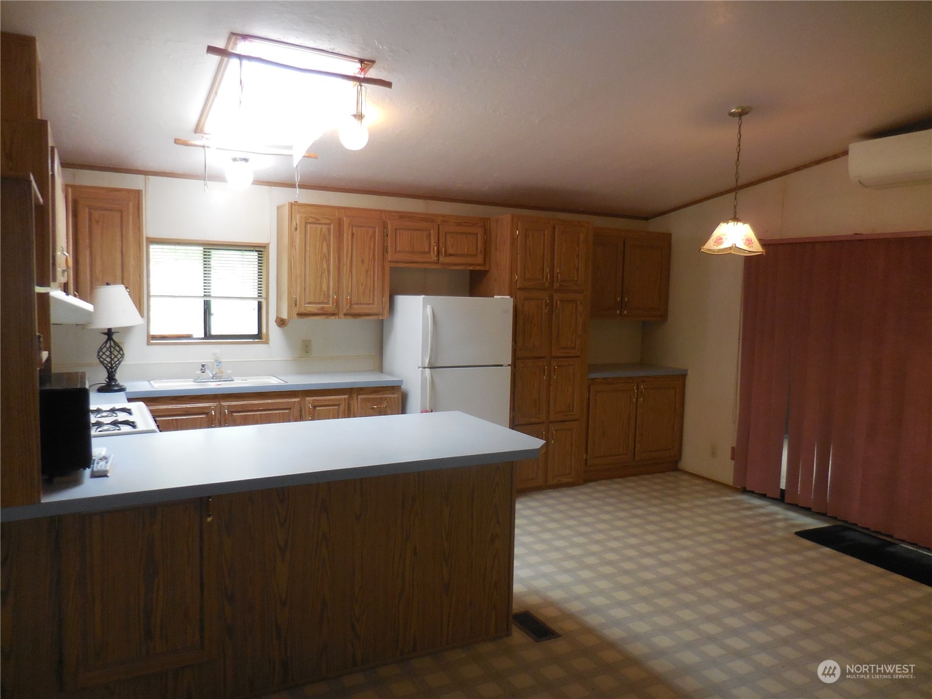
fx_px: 673
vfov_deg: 54.9
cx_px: 466
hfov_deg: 69.4
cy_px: 350
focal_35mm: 25
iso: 320
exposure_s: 1/30
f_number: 3.3
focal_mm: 4.5
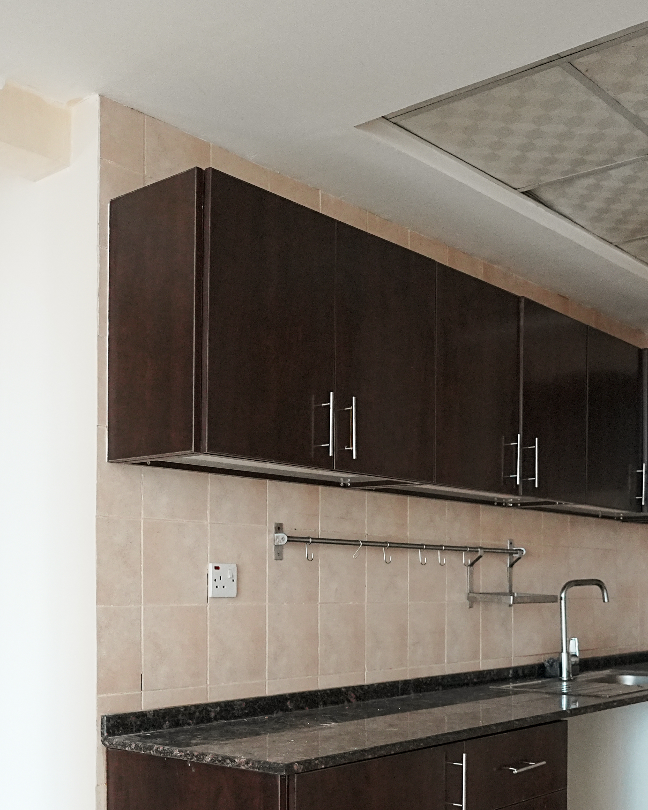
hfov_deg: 35.6
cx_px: 378
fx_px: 1007
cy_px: 578
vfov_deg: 42.8
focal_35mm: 42
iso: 3200
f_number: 2.8
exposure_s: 1/90
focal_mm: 20
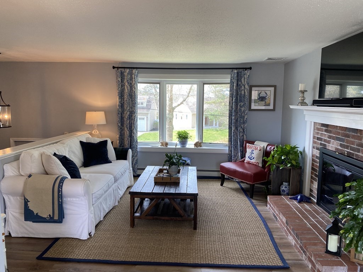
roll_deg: -0.7
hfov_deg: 67.3
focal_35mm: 26
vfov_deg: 53.1
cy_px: 136
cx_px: 182
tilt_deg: -7.4
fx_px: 273
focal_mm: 4.25
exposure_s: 1/60
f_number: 1.8
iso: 64
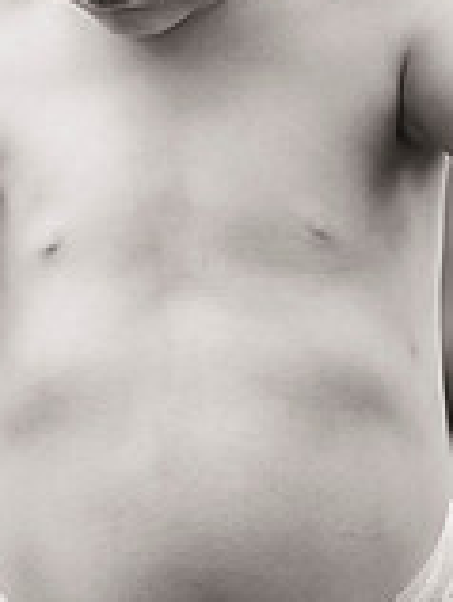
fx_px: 5273
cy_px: 70
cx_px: 114
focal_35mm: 303
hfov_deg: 4.9
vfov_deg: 6.5
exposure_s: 1/1000
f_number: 4
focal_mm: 86
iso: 640
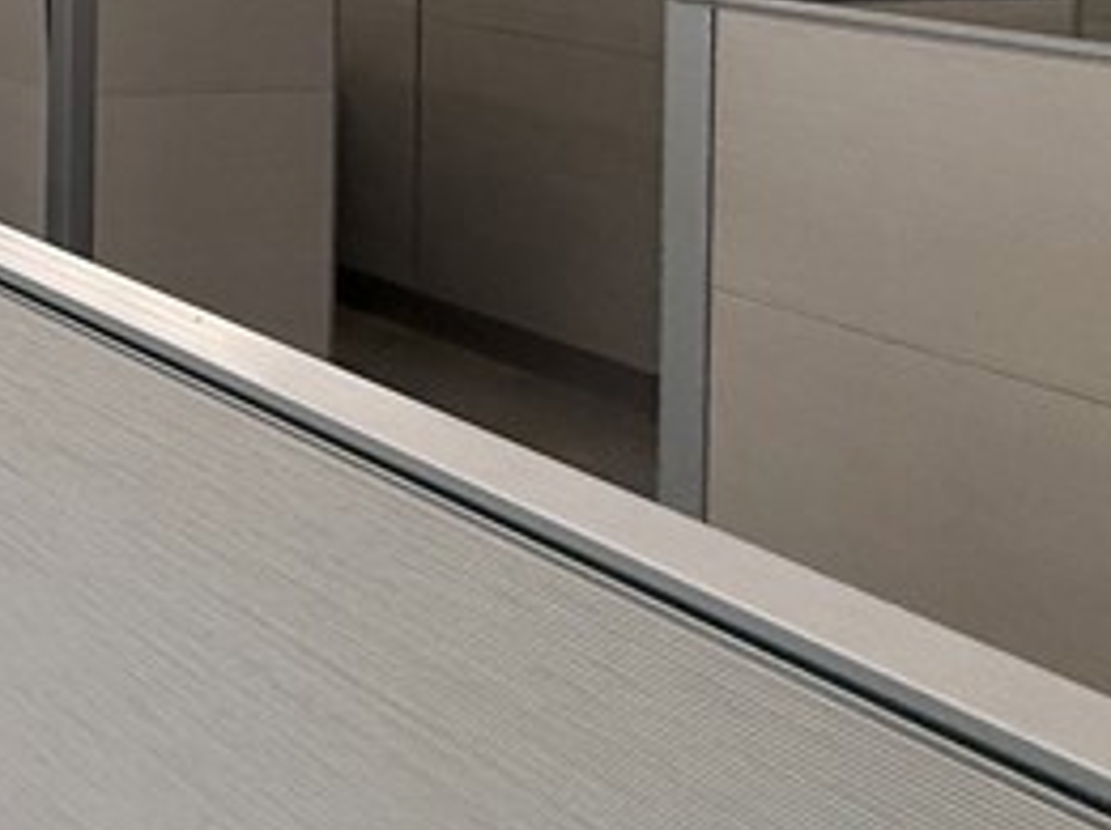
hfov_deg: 22.1
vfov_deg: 23.6
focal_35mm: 55
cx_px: -864
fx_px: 1763
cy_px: -234
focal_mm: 2.22
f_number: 2.2
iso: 200
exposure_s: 1/120
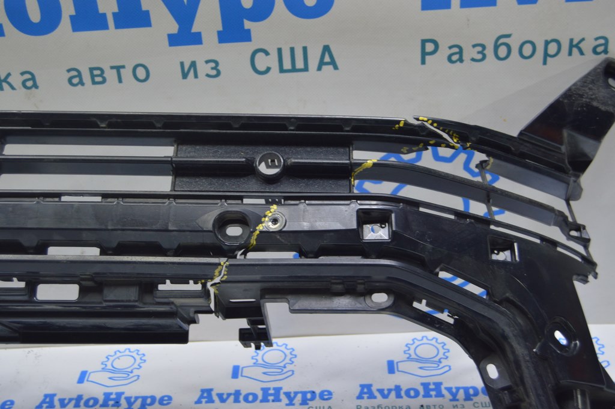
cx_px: 308
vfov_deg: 26.4
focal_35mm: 51
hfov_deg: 38.9
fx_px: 871
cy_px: 204
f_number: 5.6
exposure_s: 1/20
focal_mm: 34
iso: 400
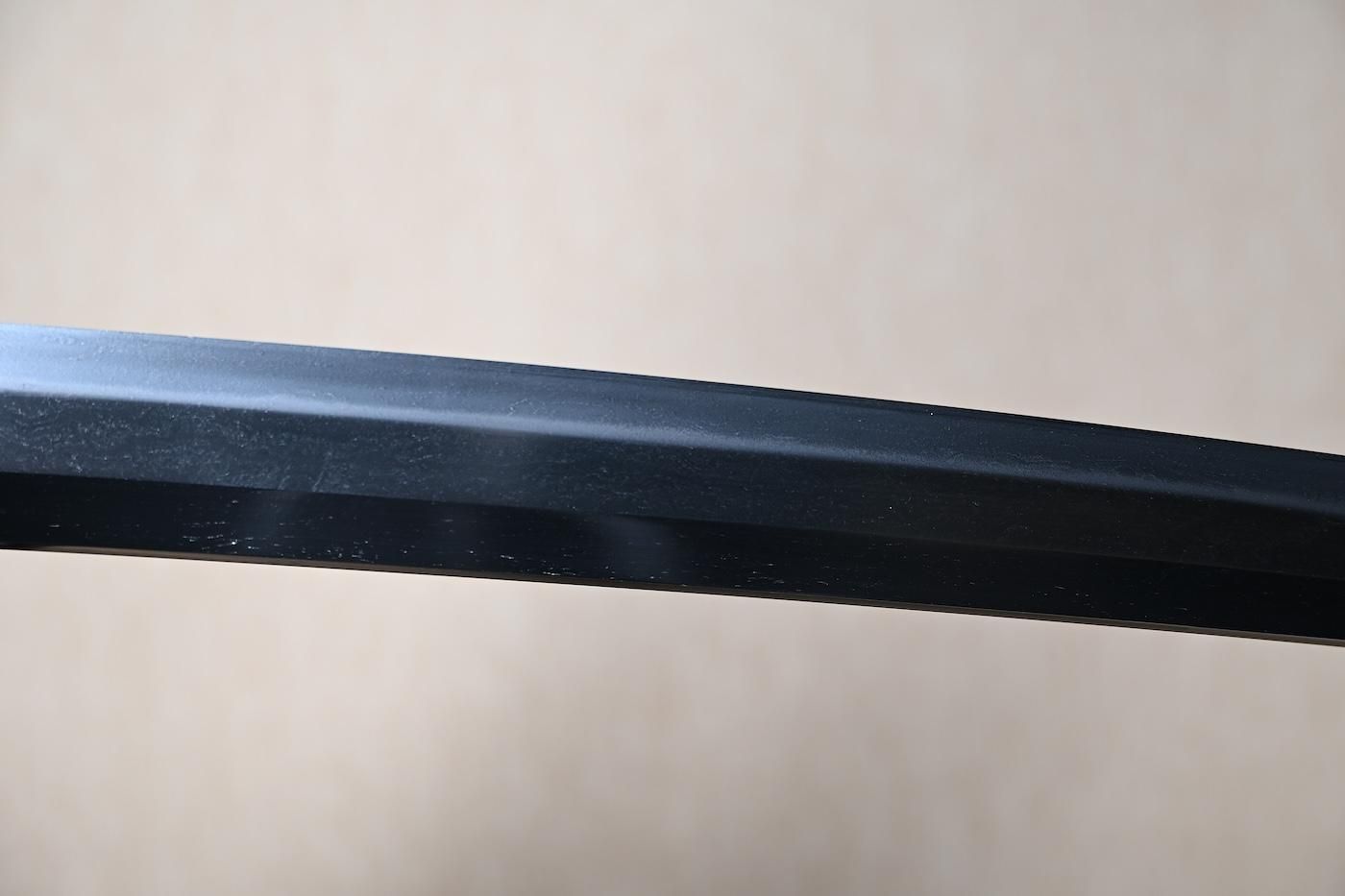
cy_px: 448
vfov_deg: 17.5
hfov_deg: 26.0
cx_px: 672
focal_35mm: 78
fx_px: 2914
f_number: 4.8
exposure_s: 1
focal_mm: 52
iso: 100
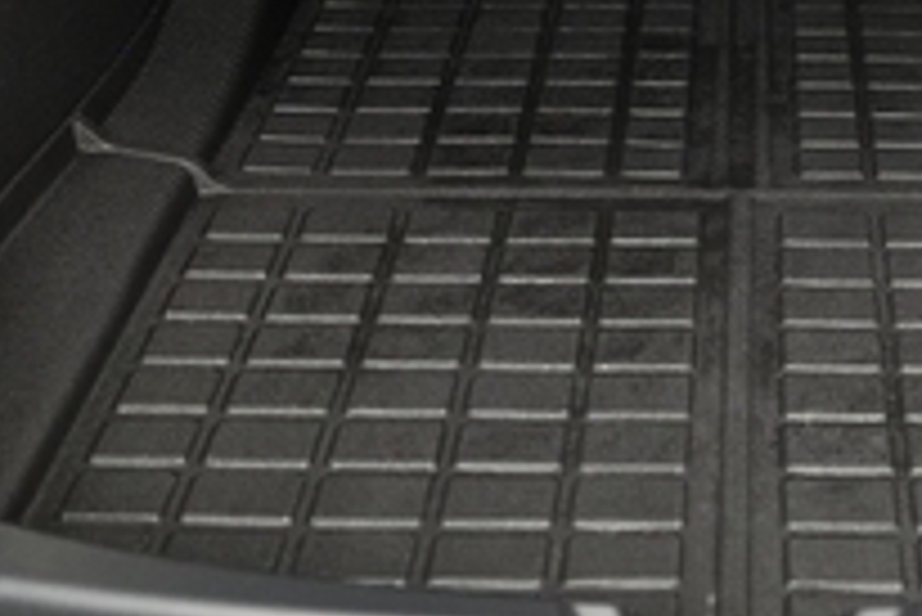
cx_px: 760
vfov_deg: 17.1
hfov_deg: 25.4
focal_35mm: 78
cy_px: -13
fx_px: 1999
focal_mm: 25
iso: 8000
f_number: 2.8
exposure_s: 1/160
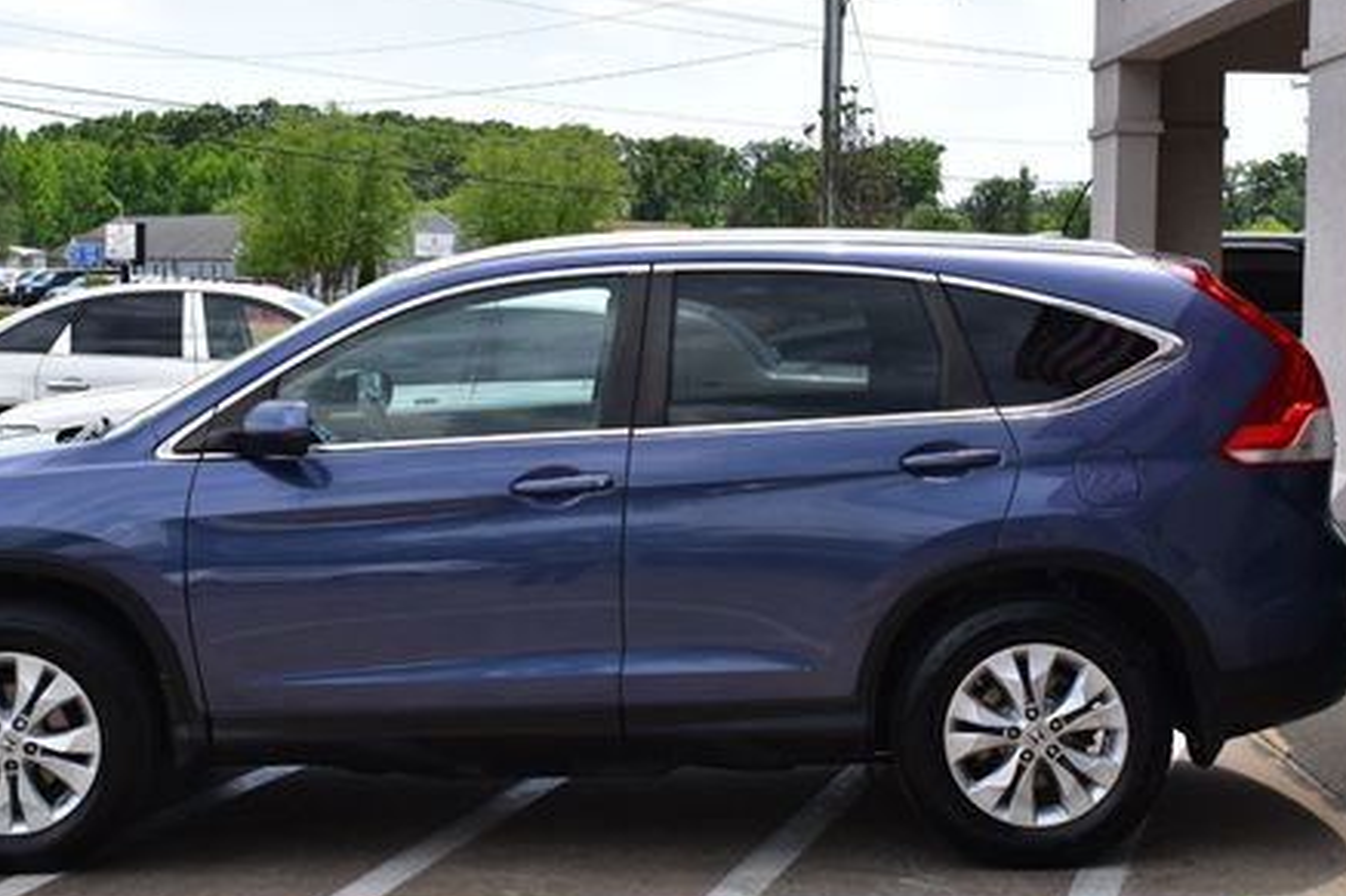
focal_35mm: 64
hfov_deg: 31.5
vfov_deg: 21.3
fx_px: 2382
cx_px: 579
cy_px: 366
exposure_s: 1/400
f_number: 11
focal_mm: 29
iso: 400
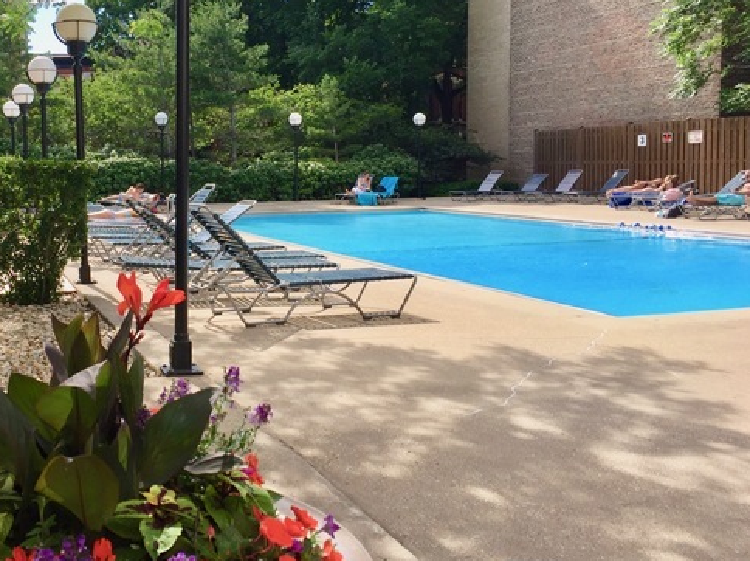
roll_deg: +1.0
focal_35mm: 40
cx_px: 236
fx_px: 866
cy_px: 236
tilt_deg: -5.2
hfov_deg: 45.9
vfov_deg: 35.8
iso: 32
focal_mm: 4.15
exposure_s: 1/964
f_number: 2.2
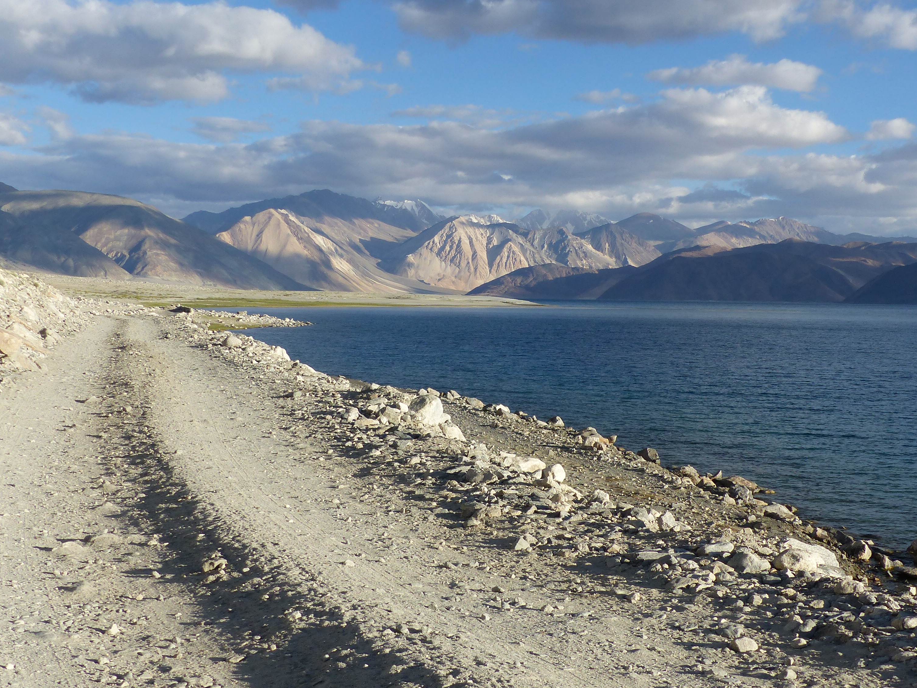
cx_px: 483
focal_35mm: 56
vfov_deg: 26.1
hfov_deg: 34.3
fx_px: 1483
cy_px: 346
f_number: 4
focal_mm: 7.6
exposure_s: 1/800
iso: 100
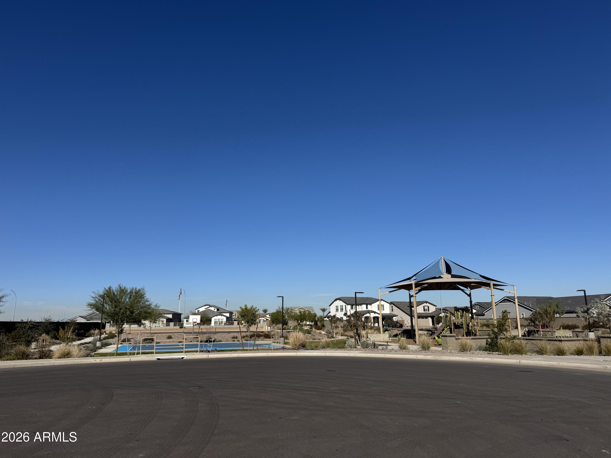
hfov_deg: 71.6
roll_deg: +1.1
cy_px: 229
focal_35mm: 24
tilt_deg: +12.3
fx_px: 424
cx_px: 306
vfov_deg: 56.8
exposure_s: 1/7937
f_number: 1.78
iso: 80
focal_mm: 6.76
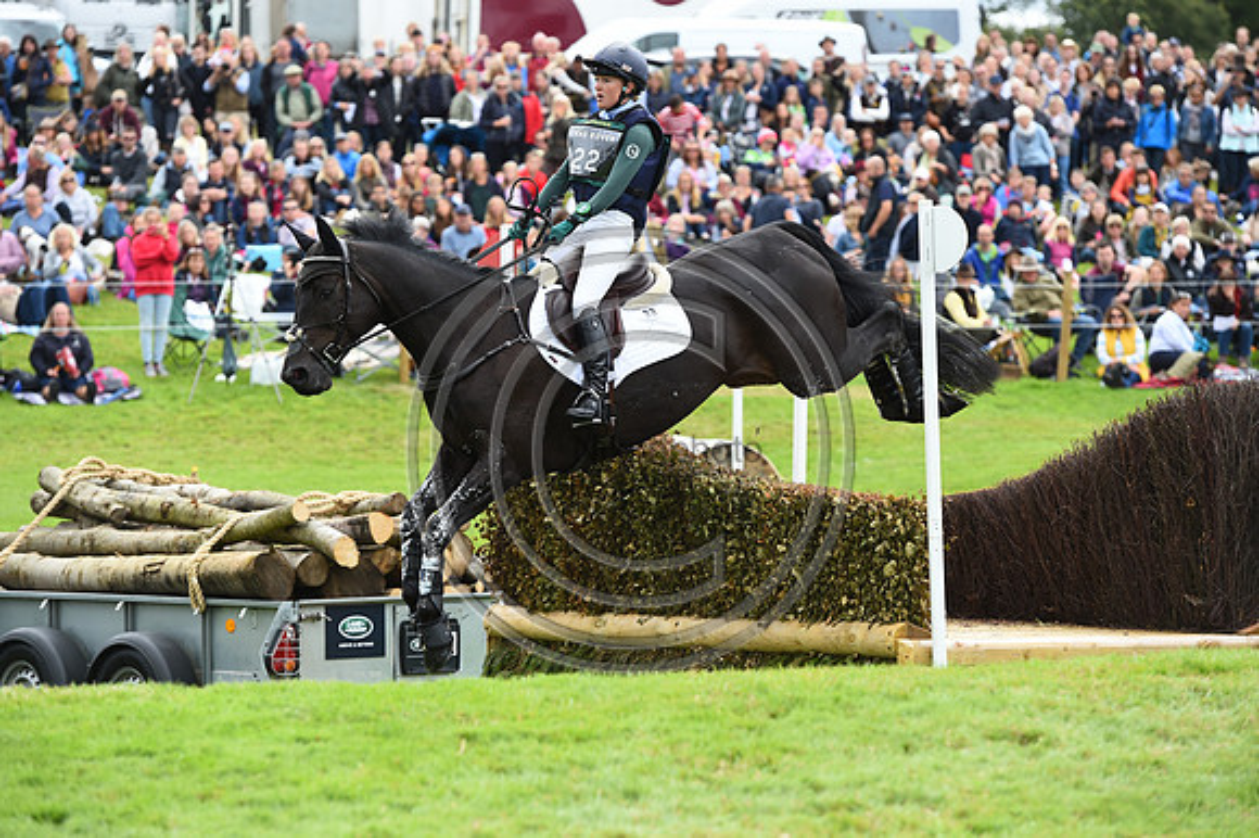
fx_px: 5767
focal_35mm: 165
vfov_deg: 8.3
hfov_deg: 12.5
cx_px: 630
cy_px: 419
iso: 900
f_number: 5.6
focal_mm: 165
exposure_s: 1/1250
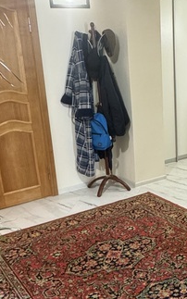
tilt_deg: -19.0
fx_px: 375
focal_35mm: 46
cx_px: 183
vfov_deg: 43.3
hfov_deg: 26.6
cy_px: 176
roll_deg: +0.1
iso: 500
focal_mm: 2.22
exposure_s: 1/50
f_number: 2.2
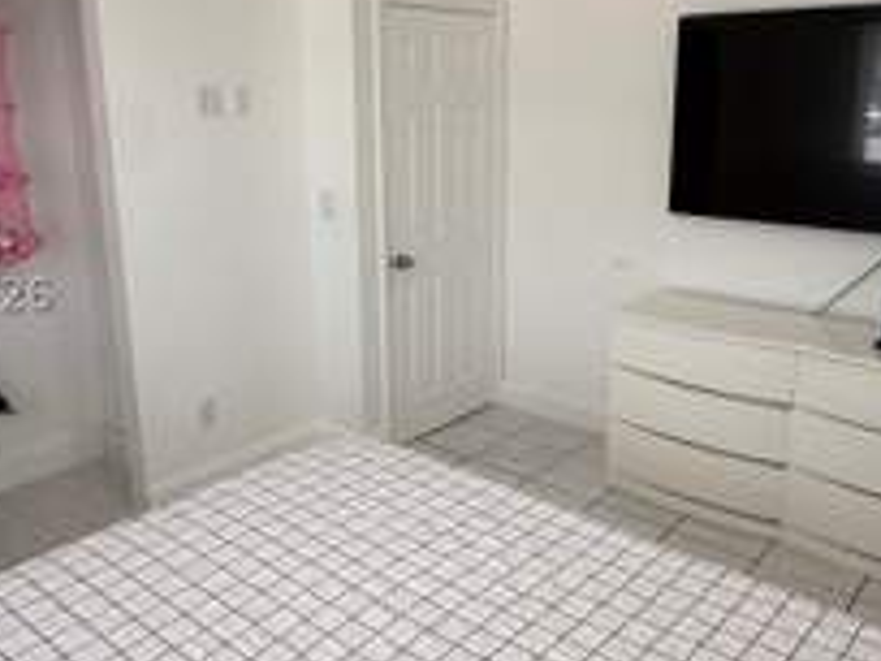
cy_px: 294
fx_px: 840
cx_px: 449
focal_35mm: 33
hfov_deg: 55.3
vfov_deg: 42.9
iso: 40
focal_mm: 2.22
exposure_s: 1/108
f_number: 2.2
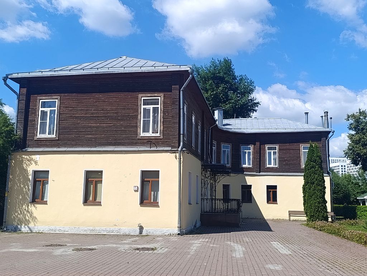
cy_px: 138
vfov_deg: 40.8
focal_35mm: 35
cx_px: 184
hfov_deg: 52.6
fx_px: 372
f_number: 1.65
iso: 50
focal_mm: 6.14
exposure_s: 1/784
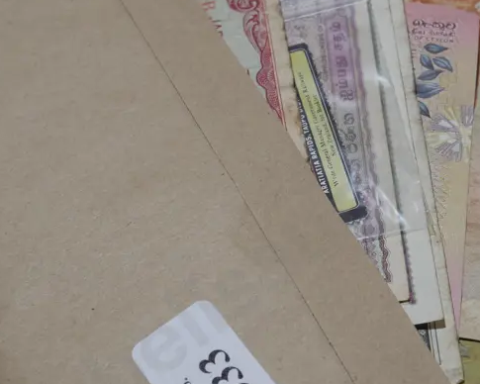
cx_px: 321
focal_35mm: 66
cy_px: 229
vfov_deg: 23.1
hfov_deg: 28.5
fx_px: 938
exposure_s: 1/125
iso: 200
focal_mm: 16
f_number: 4.5
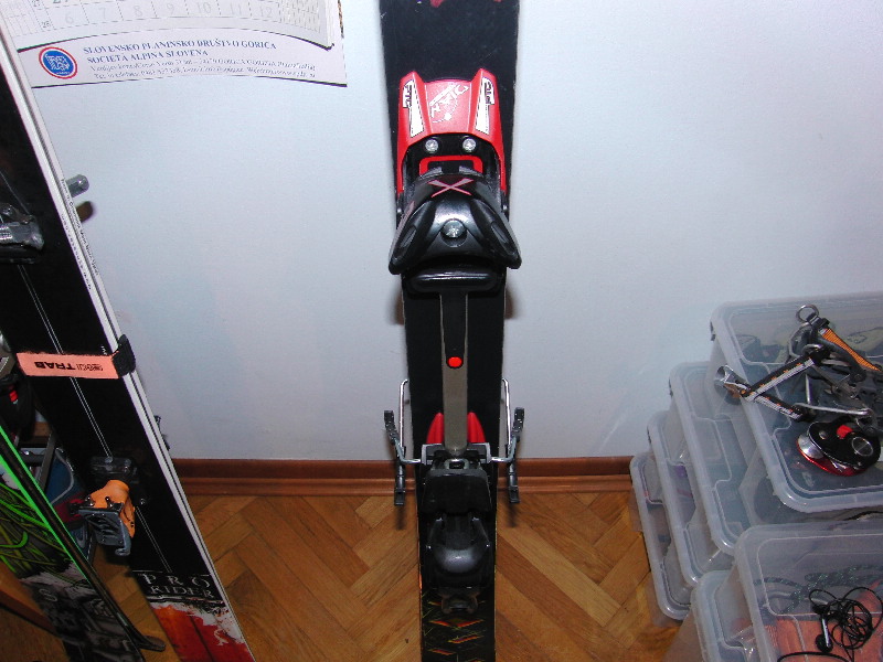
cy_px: 331
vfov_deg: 53.1
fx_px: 663
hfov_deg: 67.3
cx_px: 442
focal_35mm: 26
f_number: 2.8
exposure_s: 1/15
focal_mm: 4.6
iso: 100
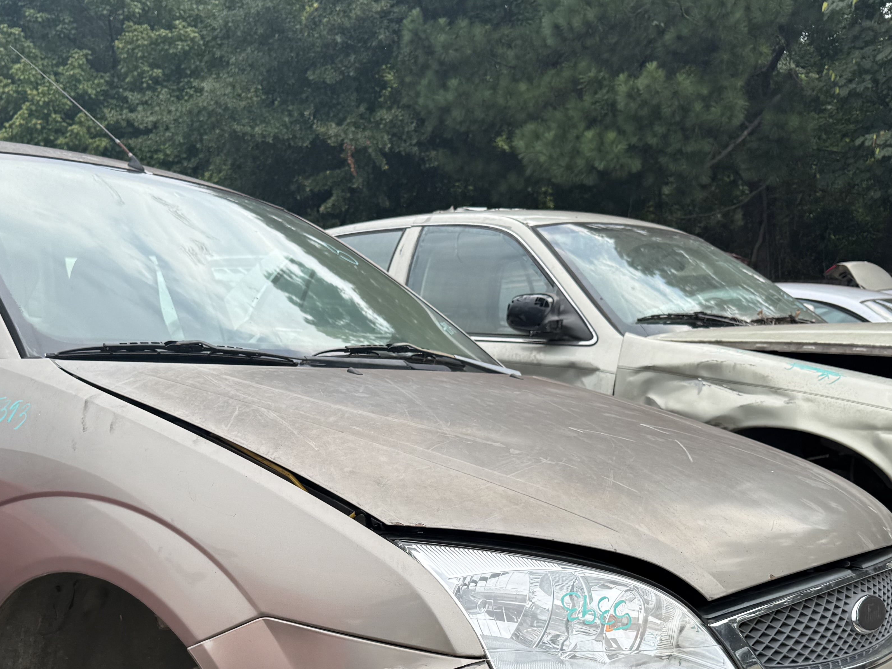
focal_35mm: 43
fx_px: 1108
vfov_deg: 32.2
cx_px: 356
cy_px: 581
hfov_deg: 43.6
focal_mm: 6.76
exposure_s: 1/1174
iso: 80
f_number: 1.78
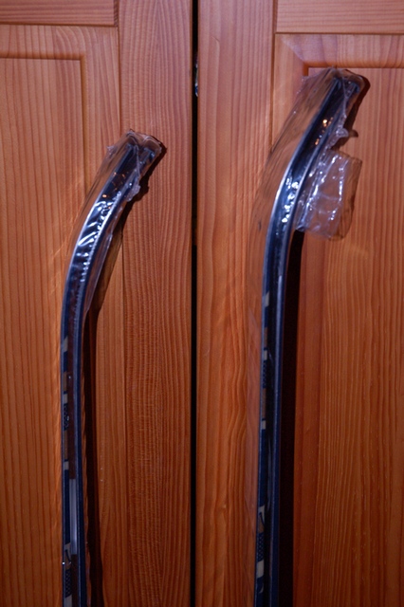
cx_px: 202
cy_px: 304
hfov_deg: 19.7
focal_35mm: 69
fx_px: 1163
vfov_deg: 29.3
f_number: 4.5
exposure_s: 1/100
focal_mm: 46
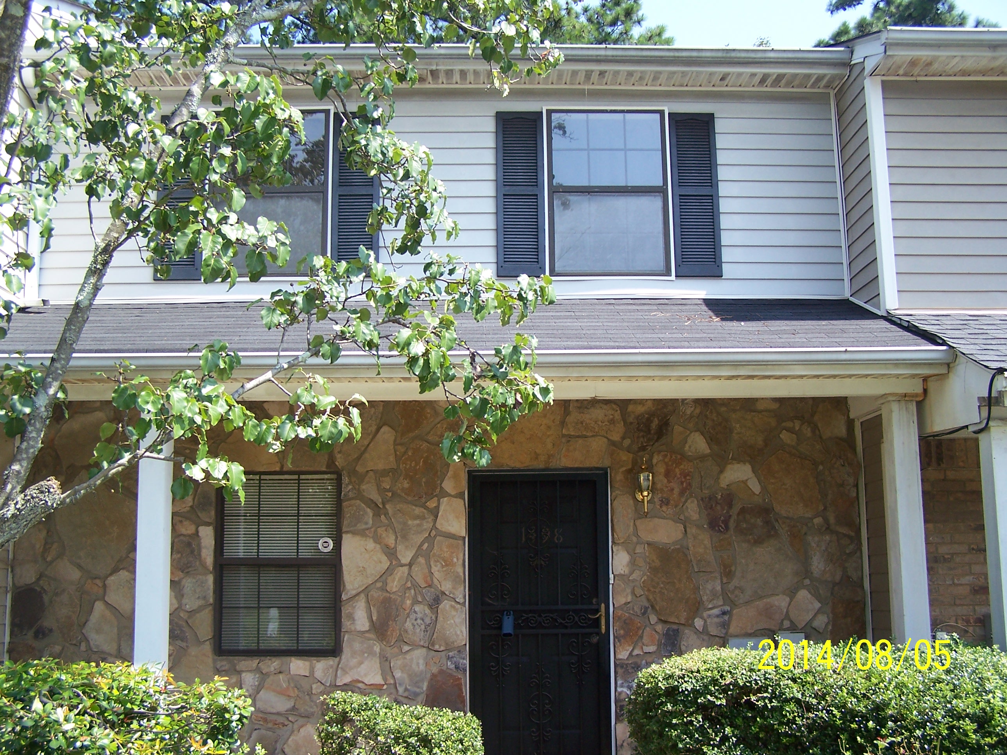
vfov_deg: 37.7
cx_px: 504
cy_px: 378
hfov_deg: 49.0
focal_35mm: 38
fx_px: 1105
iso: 80
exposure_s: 1/350
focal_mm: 6.3
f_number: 2.8
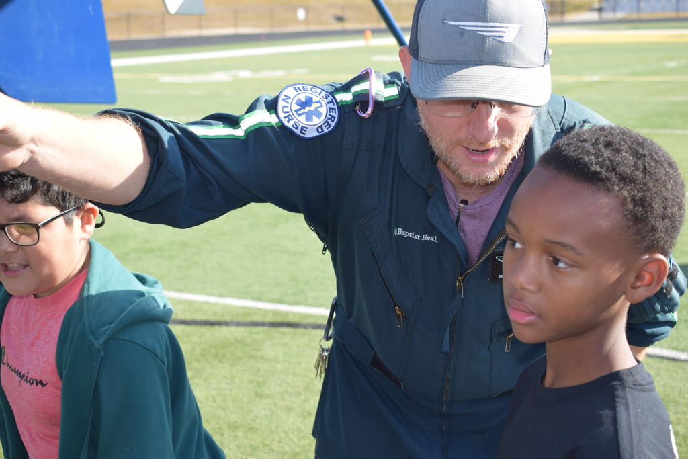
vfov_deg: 19.7
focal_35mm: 69
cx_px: 344
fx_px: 1319
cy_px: 230
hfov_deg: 29.2
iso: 100
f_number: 6.3
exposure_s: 1/160
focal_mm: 46
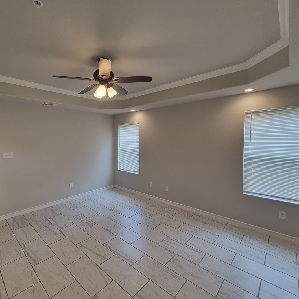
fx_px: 156
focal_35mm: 16
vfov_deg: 87.4
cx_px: 126
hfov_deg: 86.8
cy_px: 145
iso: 64
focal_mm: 1.74
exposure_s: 1/60
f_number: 2.2
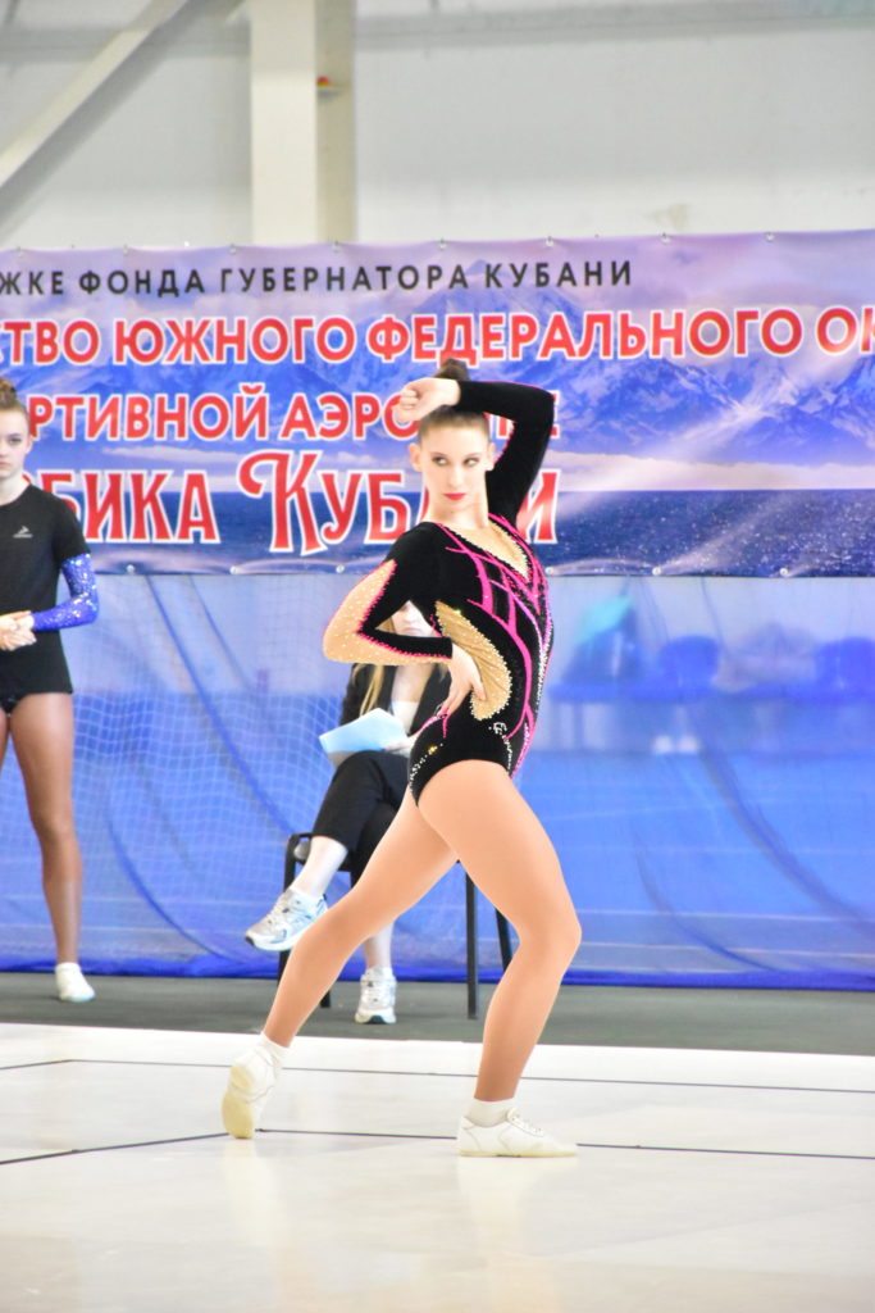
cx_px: 438
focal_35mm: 210
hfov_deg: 6.5
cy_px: 656
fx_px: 7653
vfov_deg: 9.8
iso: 6400
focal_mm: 140
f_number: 5.6
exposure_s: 1/40
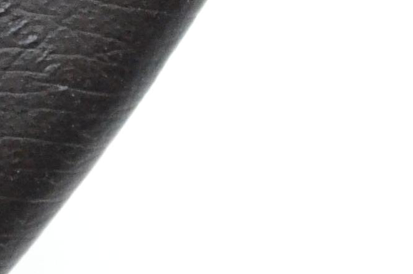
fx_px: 5118
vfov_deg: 3.1
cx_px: -940
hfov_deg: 4.4
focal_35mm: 447
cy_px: -121
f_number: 3.2
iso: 3200
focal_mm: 40
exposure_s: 1/1000
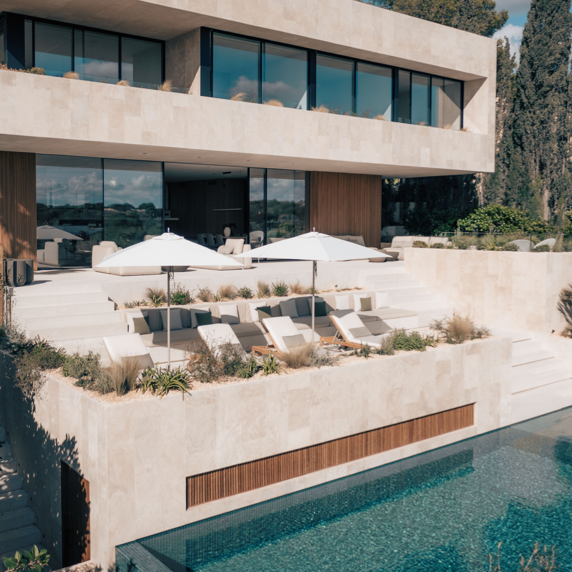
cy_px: 284
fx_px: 673
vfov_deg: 46.0
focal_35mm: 36
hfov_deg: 46.0
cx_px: 278
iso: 100
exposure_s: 1/3200
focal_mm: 10.26
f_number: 2.8
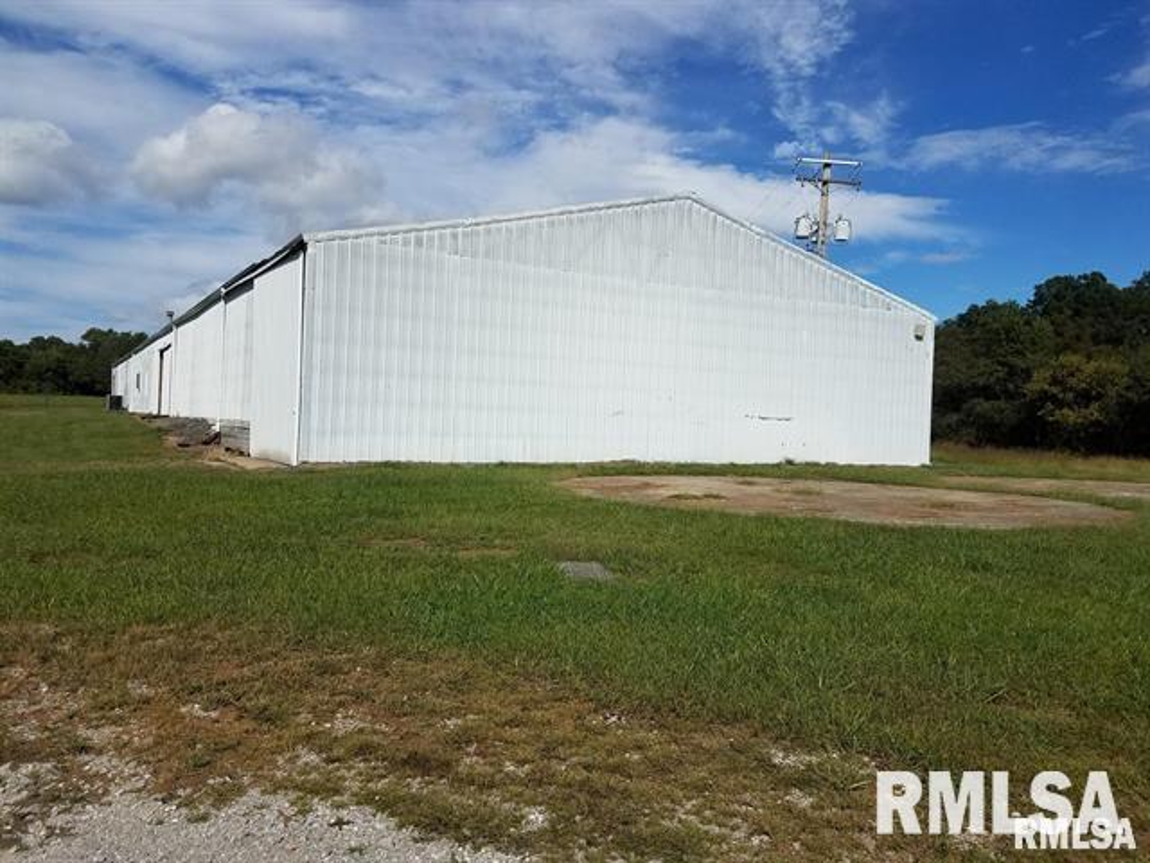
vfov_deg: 53.1
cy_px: 432
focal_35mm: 26
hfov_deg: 67.3
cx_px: 575
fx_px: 864
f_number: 1.7
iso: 40
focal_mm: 4.2
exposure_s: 1/4560
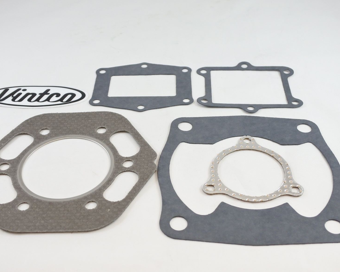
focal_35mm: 37
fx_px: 372
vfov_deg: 40.1
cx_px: 164
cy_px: 139
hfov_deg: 49.1
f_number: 3.8
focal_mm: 12.1
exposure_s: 1/125
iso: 450
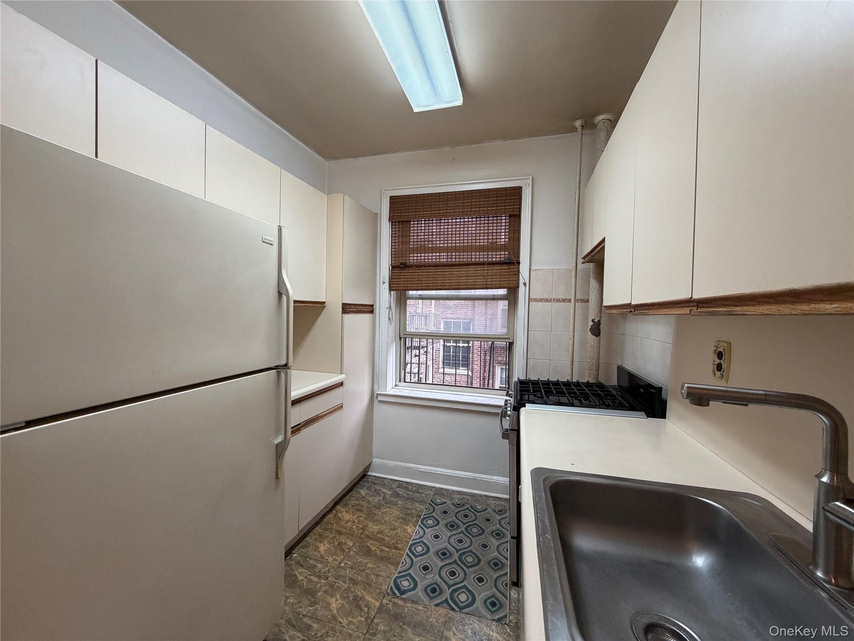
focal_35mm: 14
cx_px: 427
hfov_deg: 102.1
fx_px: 345
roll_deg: -1.4
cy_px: 320
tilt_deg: -1.7
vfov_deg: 85.7
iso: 200
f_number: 2.2
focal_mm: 2.22
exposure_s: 1/60
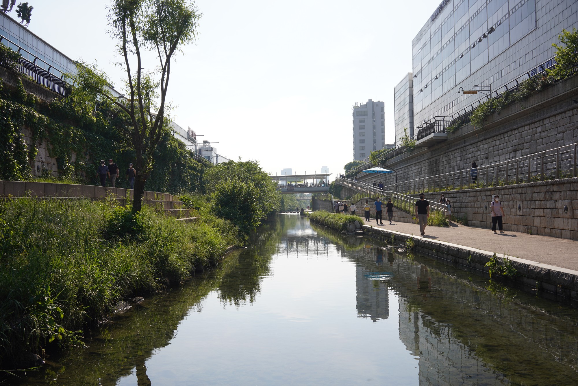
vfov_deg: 37.9
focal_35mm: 35
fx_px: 562
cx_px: 289
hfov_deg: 54.4
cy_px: 193
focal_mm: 35
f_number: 14
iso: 100
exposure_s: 1/80
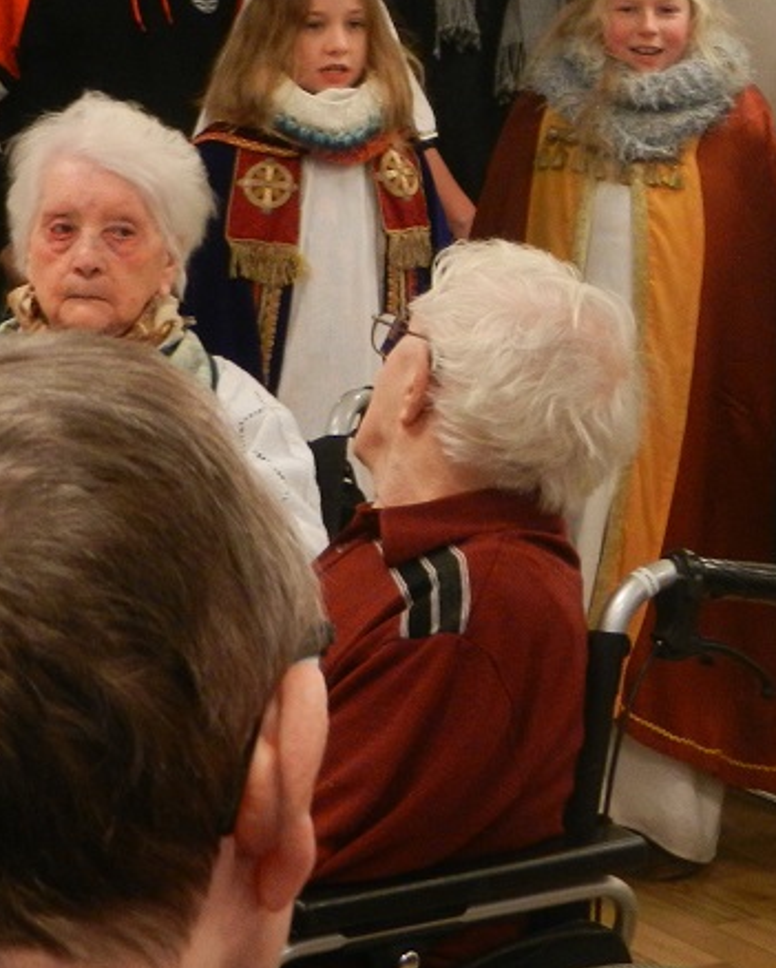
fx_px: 3384
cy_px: 248
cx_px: 736
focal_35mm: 118
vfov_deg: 16.2
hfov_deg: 12.9
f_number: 4.4
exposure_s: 1/25
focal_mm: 9.4
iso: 400
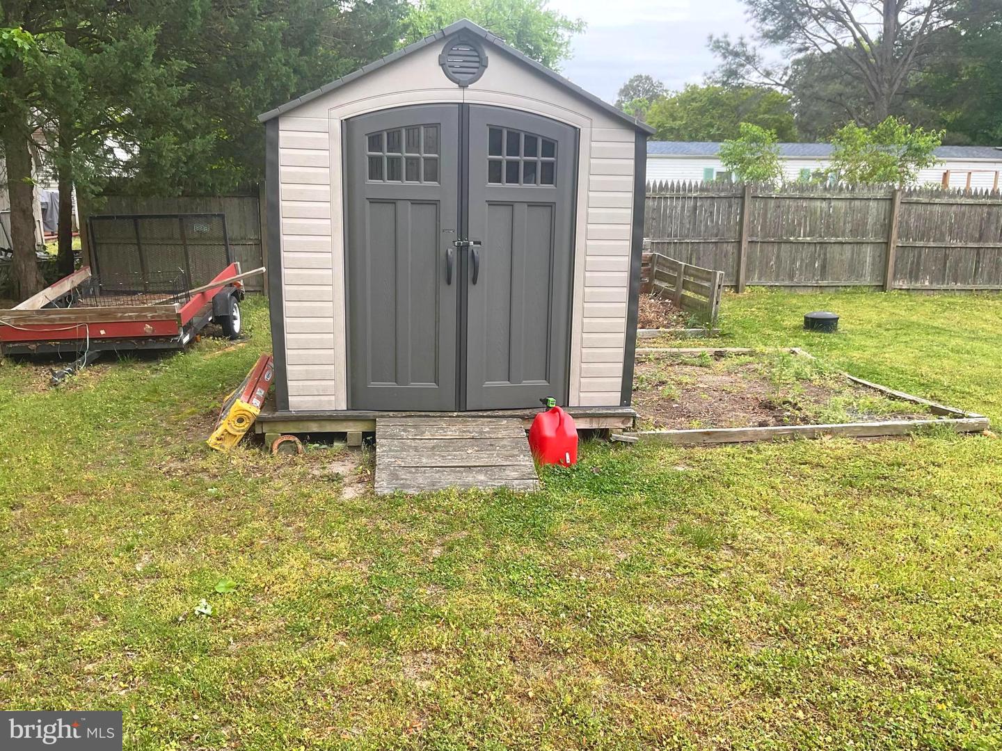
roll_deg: -0.1
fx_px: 839
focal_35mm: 29
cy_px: 376
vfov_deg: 48.2
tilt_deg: -14.1
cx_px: 501
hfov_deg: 61.7
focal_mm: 3
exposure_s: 1/180
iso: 16
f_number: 1.8
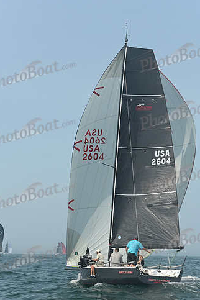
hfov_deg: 16.3
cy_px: 155
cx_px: 108
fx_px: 700
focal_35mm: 84
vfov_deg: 24.2
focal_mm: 70
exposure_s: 1/1250
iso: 320
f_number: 6.3
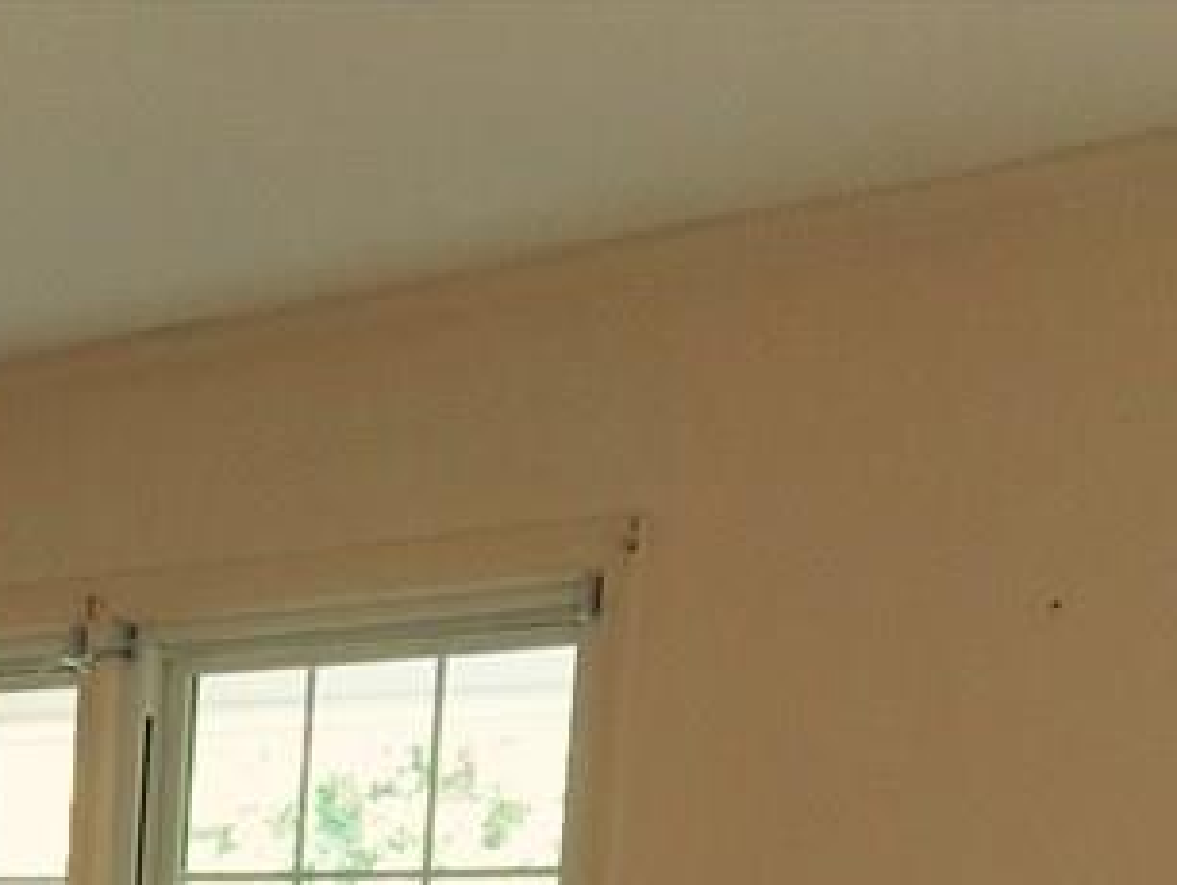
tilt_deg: -7.2
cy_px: 1470
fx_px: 3301
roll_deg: -4.1
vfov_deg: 14.0
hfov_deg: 19.2
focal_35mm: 97
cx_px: -177
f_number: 2.2
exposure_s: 1/30
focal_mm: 4.15
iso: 32
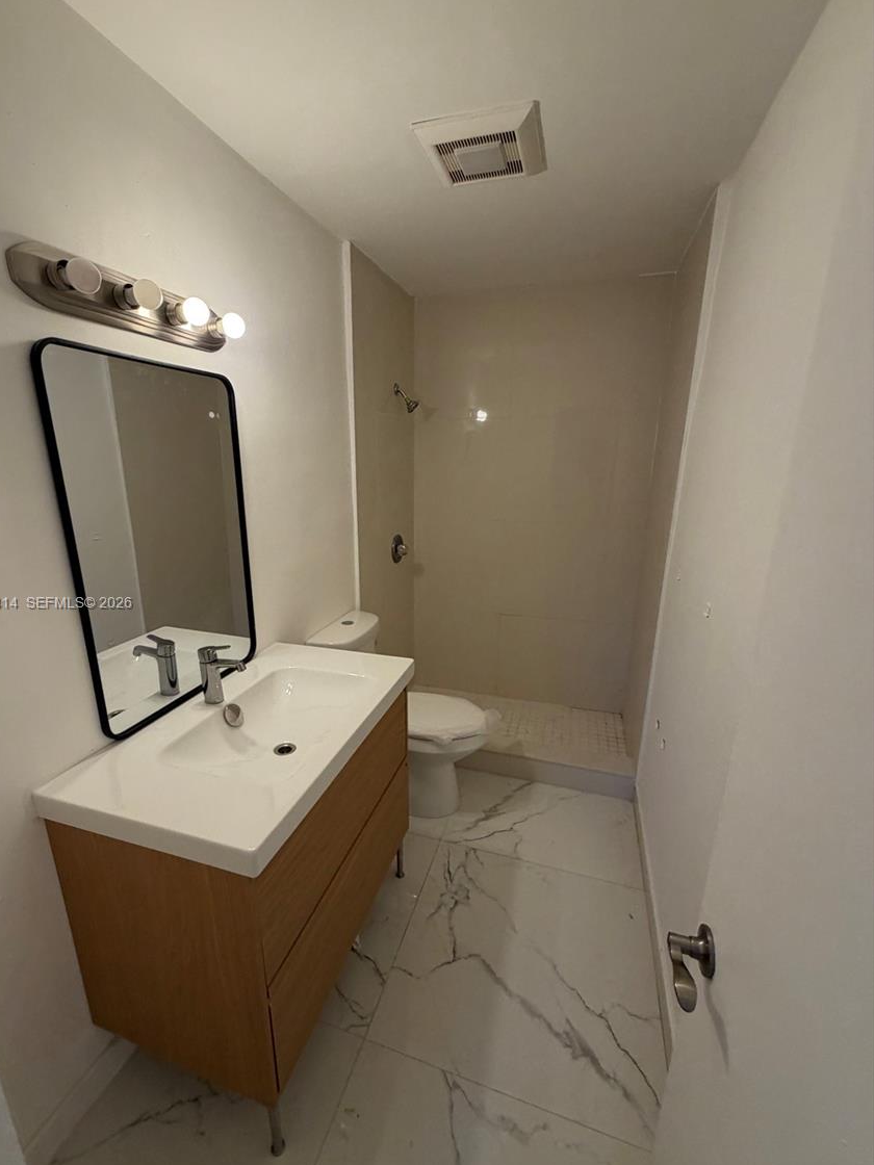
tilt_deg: -16.2
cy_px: 604
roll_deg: +0.3
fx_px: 505
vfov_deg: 98.1
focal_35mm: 15
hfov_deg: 81.6
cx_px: 408
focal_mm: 2.22
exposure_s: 1/120
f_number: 2.2
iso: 200
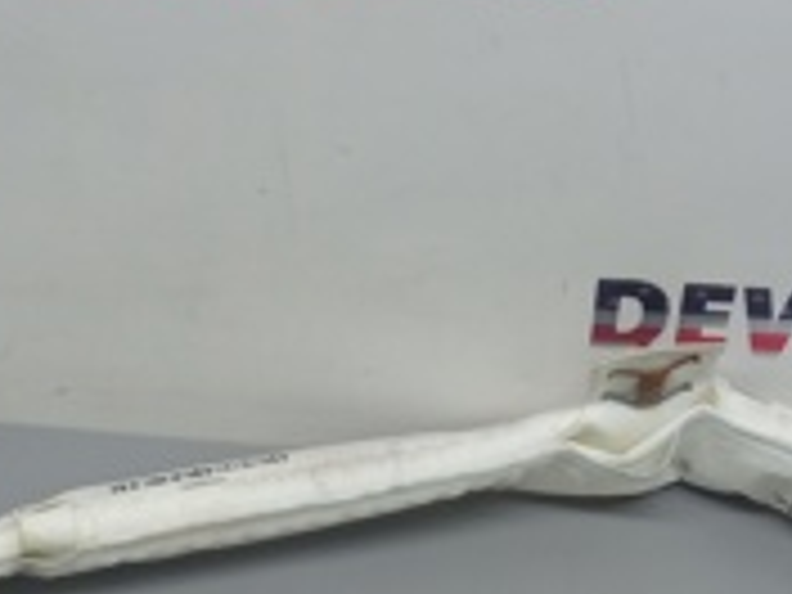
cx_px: 436
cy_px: 1024
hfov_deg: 20.0
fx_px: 2242
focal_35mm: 98
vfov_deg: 13.7
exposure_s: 1/33.3
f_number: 2.2
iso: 173
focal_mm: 3.79
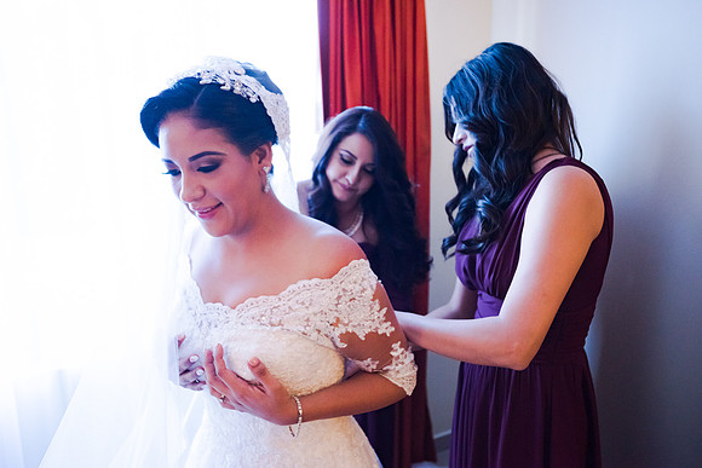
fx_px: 585
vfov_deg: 43.6
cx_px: 351
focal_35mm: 30
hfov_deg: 61.9
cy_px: 234
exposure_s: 1/250
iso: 1600
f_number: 2.8
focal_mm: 30
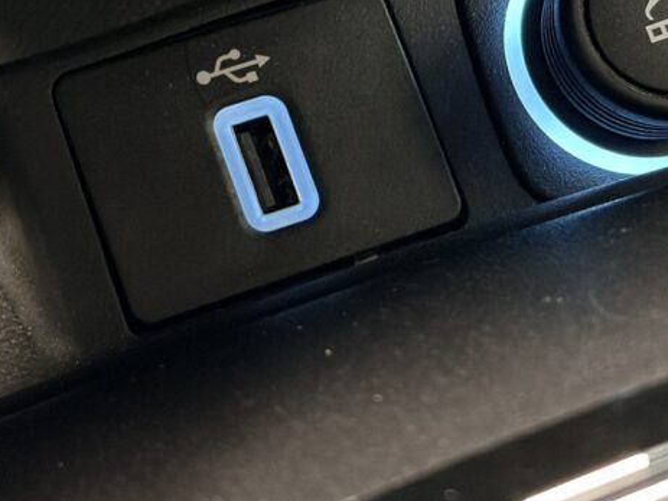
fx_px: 2219
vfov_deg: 12.8
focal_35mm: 115
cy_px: 68
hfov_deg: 17.1
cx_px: 475
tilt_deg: -48.4
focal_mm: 5.96
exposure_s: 1/16
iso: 1000
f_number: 1.6
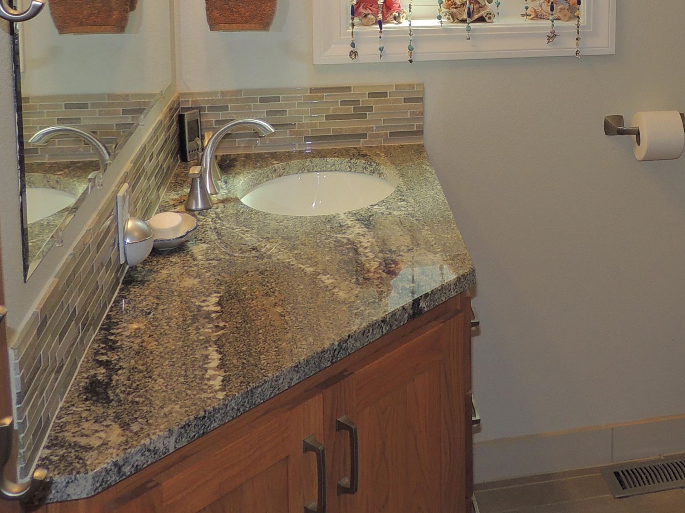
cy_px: 1
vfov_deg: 27.0
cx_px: 609
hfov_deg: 35.4
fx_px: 1009
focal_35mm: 51
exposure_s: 1/50
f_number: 3
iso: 100
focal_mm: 4.3
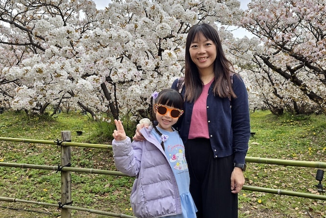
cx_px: 173
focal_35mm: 28
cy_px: 109
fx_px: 254
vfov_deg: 46.4
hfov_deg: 65.4
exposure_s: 1/286
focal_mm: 6.3
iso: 12
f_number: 1.7
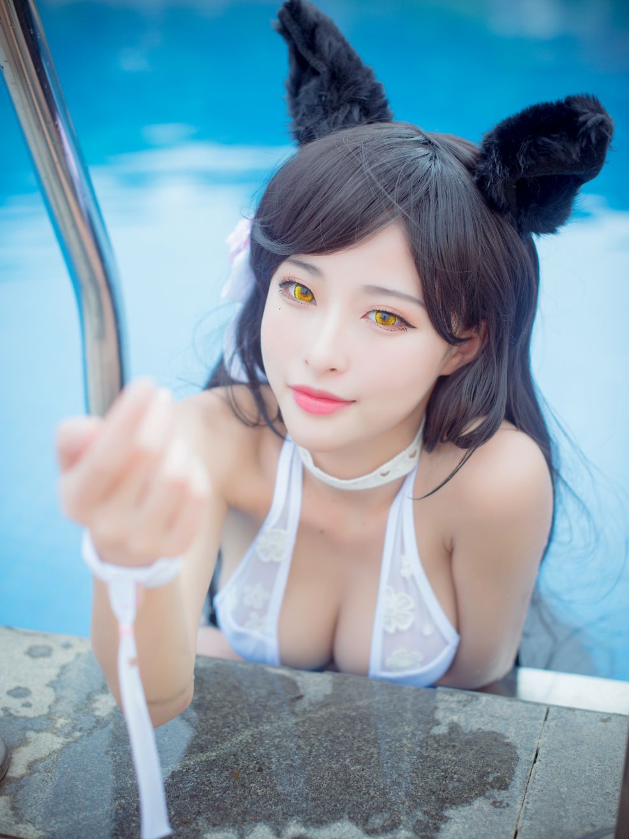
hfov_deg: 26.6
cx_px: 315
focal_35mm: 55
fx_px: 1333
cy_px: 418
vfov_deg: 34.9
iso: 200
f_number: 2.2
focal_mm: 50
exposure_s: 1/800
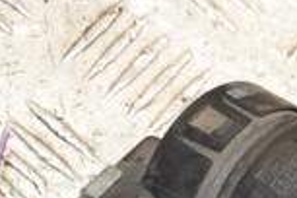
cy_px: 233
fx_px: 1939
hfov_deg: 8.6
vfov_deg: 5.8
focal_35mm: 235
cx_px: 392
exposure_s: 1/160
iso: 800
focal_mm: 40
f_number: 4.8
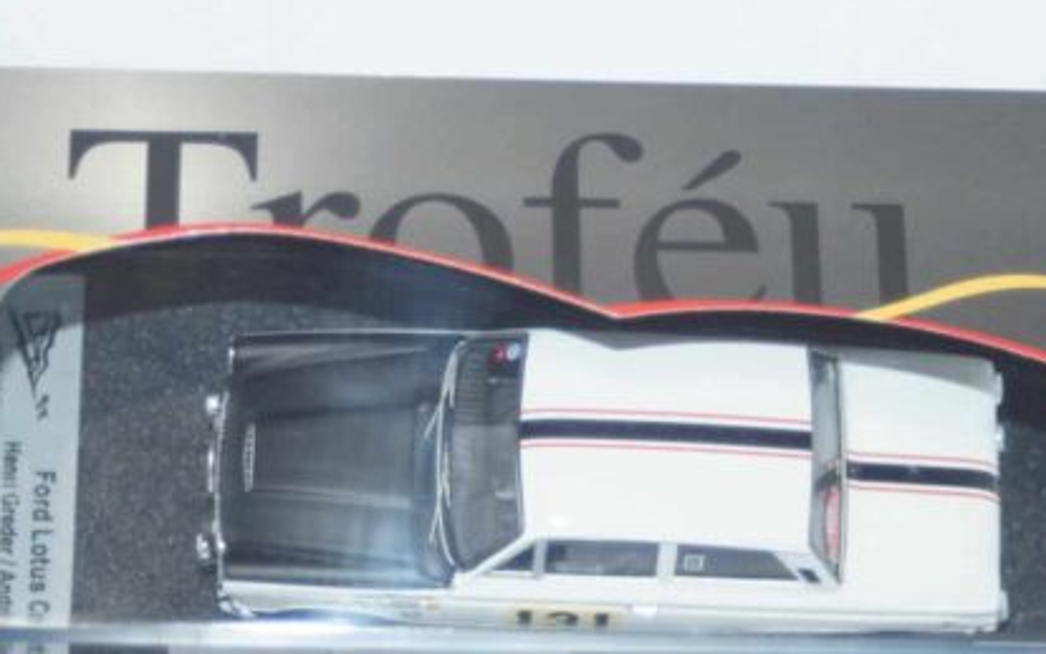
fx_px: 3792
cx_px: 546
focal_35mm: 133
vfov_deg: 9.9
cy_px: 432
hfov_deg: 15.7
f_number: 5.6
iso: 640
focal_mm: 60
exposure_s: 1/160
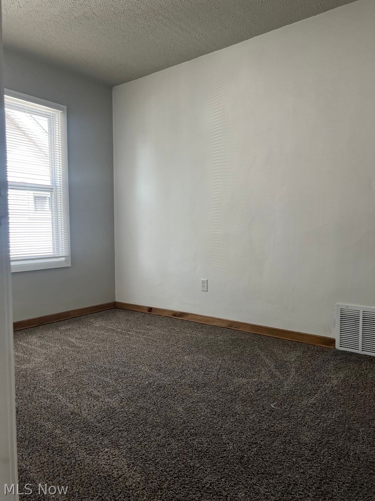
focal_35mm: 26
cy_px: 250
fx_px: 376
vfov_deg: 67.3
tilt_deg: -3.6
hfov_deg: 53.1
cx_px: 188
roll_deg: +0.3
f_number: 1.5
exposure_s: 1/120
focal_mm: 5.7
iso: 80
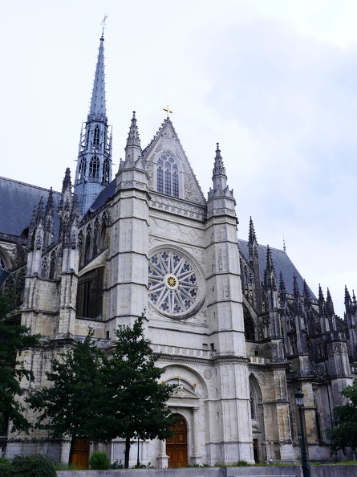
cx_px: 178
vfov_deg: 51.4
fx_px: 495
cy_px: 238
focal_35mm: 36
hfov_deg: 39.6
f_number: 8
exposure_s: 1/320
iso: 200
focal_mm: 18
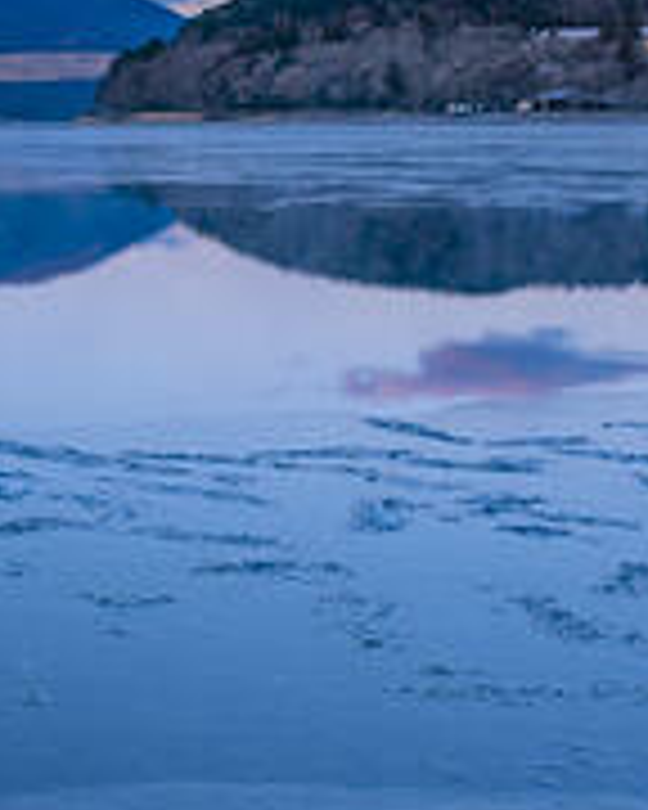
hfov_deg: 18.0
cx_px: -356
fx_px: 1798
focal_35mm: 75
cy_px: 495
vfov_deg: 25.3
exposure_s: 1/3
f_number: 9
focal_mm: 24
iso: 64
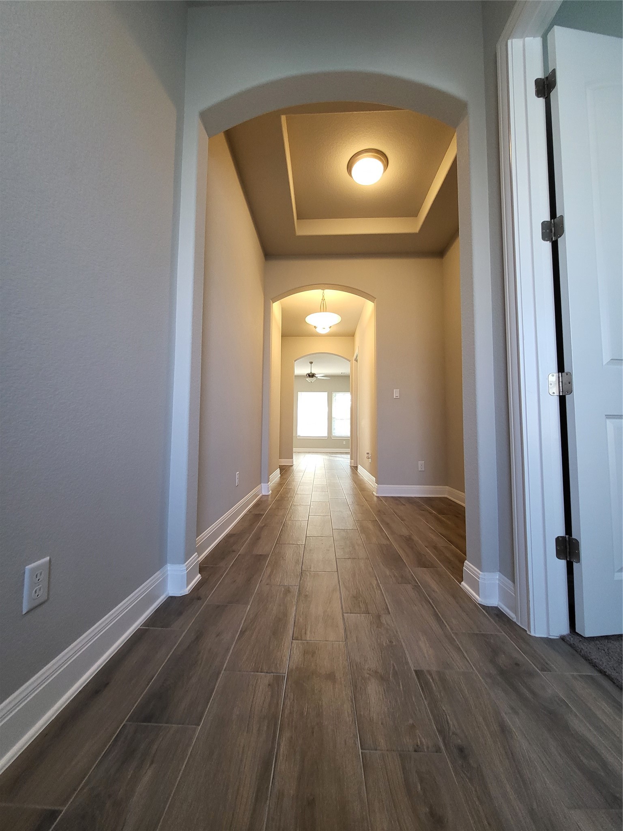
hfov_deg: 89.9
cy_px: 416
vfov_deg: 106.2
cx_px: 312
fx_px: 312
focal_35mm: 13
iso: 250
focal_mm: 1.74
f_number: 2.2
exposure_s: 1/60
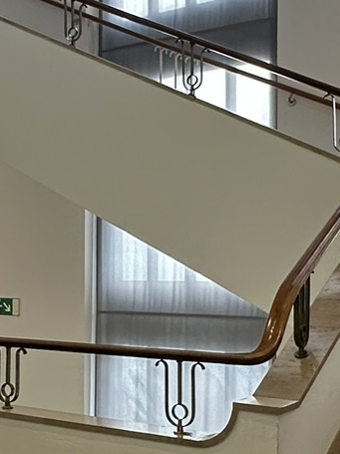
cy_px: 271
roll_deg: +0.0
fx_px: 825
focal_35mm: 63
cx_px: -35
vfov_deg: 30.7
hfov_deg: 22.0
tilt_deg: +0.0
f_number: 2.2
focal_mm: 2.22
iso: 200
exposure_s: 1/50
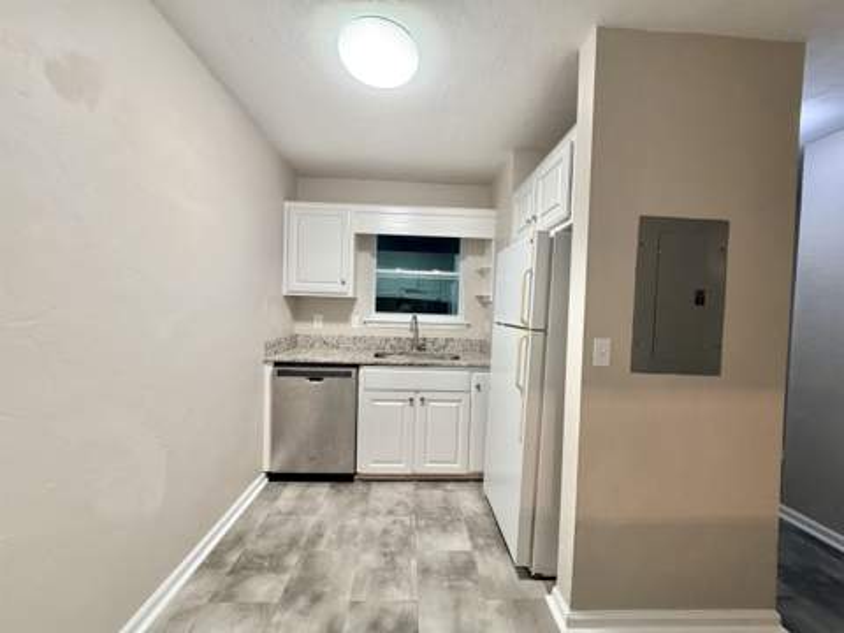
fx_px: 341
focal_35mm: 14
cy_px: 316
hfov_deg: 102.1
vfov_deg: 85.7
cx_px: 422
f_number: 2.2
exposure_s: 1/60
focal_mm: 2.22
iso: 200
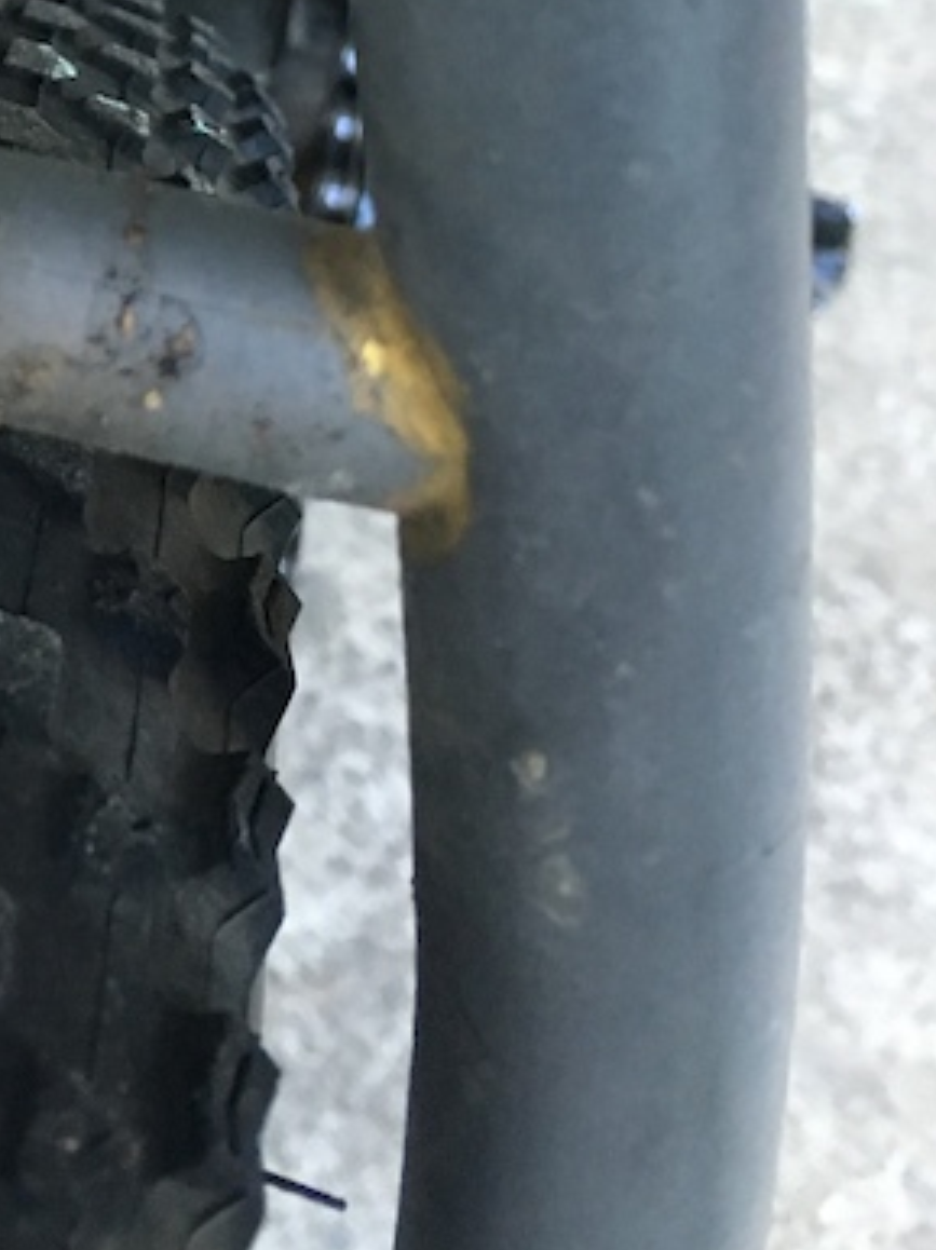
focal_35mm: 77
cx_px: -240
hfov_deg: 18.0
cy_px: -146
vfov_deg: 23.7
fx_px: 2779
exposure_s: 1/30
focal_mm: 4.15
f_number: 2.2
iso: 125
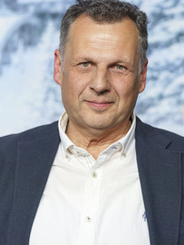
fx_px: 822
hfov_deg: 12.8
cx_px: 99
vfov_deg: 17.0
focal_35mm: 116
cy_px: 117
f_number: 2.8
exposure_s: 1/250
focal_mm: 74
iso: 640
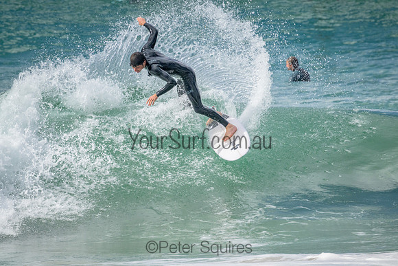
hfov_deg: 2.6
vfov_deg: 1.7
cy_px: 133
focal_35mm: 800
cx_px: 199
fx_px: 8846
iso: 2200
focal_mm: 800
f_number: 11
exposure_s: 1/1250
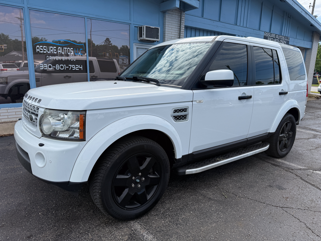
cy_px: 120
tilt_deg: -12.7
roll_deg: -1.2
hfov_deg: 71.6
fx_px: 223
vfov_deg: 56.8
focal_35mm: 24
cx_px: 160
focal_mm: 6.76
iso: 80
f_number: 1.78
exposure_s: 1/3759
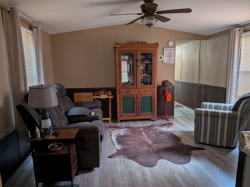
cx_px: 125
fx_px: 173
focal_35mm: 24
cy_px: 94
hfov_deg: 71.6
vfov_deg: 56.8
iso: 29
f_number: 1.7
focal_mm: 4.53
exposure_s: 1/30
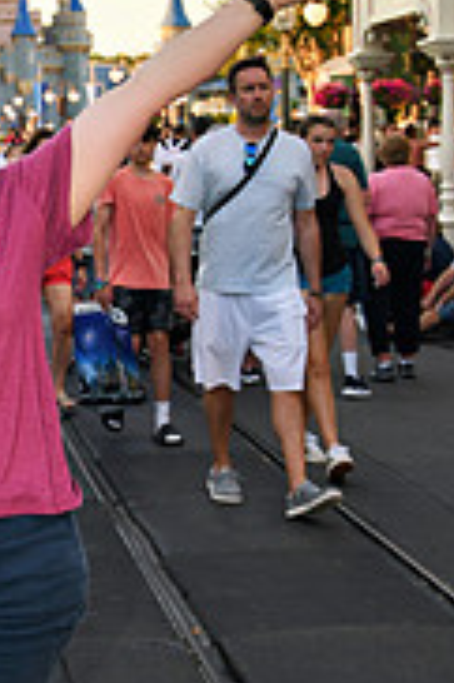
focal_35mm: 104
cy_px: 338
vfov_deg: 19.7
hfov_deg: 12.8
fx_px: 1971
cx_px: -86
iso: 100
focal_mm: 28
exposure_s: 1/80
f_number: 4.5
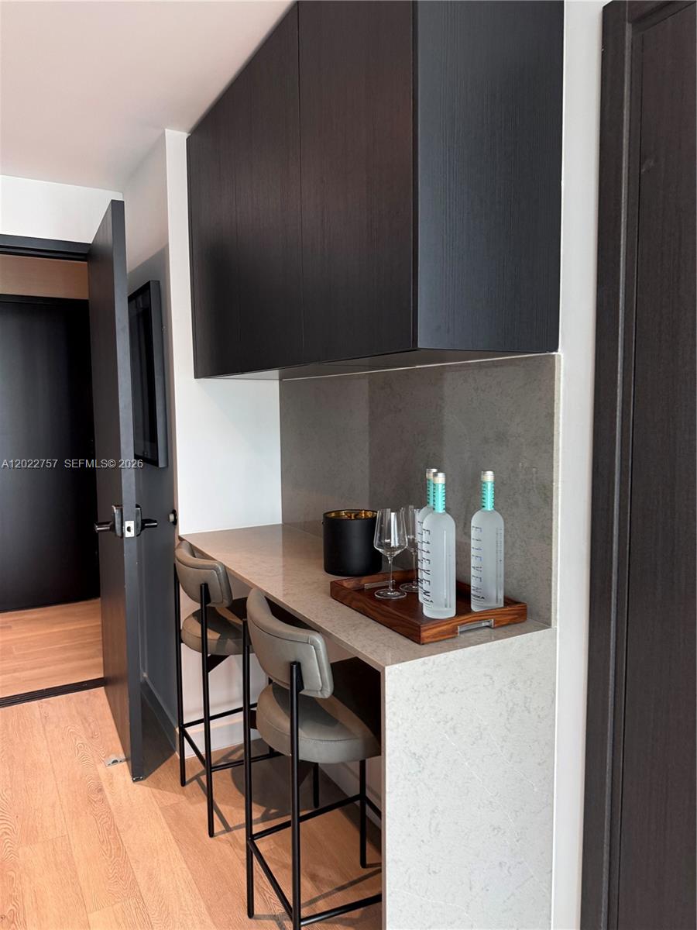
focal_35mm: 24
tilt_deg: -2.1
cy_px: 465
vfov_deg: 71.6
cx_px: 348
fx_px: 644
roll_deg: -0.1
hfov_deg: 56.8
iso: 250
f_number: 1.78
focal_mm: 6.76
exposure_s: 1/120
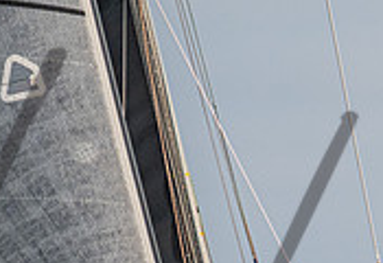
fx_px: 9852
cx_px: 600
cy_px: 404
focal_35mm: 918
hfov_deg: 2.2
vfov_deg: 1.5
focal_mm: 175
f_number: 6.3
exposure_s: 1/1600
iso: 800
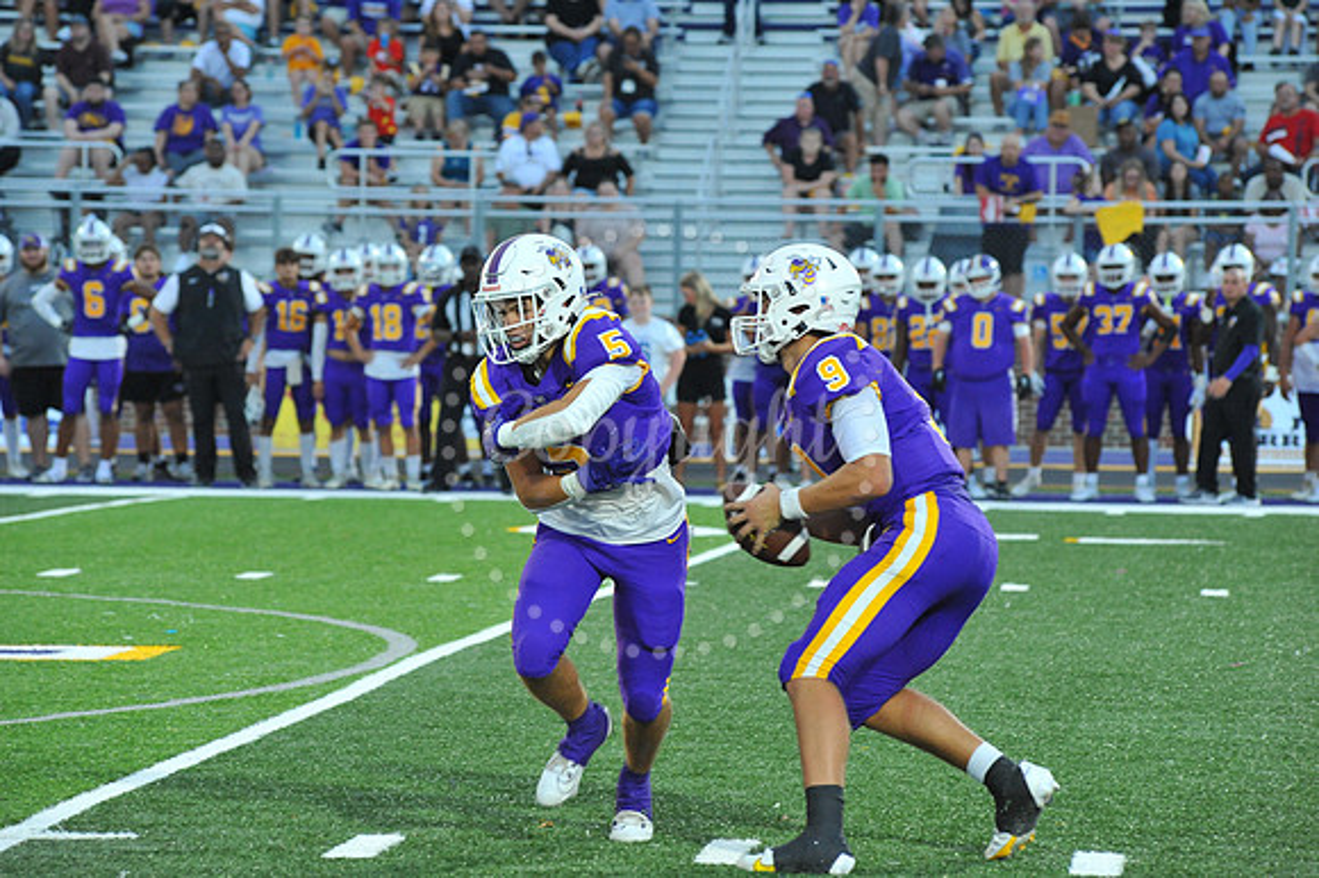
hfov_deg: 10.3
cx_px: 660
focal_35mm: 200
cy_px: 439
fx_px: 7323
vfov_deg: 6.9
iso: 3200
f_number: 7.1
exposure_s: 1/320
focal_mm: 200
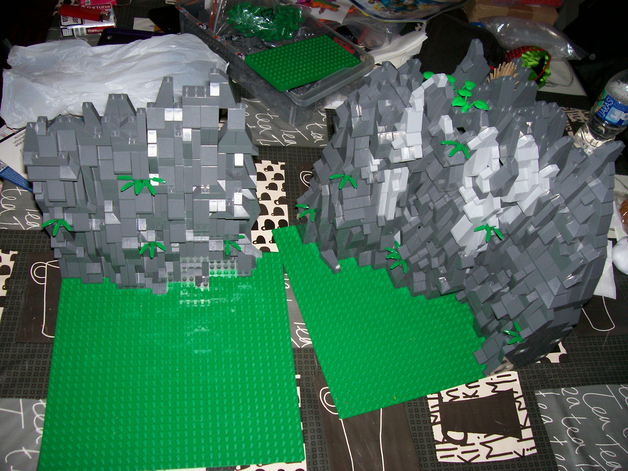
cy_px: 236
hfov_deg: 54.0
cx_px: 314
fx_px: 617
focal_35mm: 34
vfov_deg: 41.8
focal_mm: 5.6
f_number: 2.7
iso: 80
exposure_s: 1/64
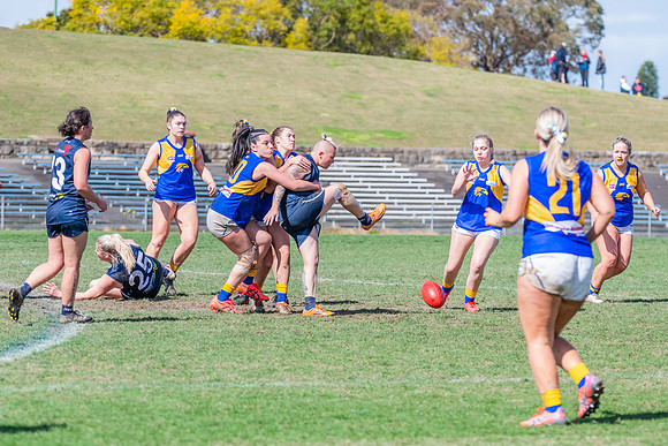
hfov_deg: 8.1
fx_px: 4724
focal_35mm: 255
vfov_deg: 5.4
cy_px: 217
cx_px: 320
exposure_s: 1/1600
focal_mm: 240
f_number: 8
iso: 800
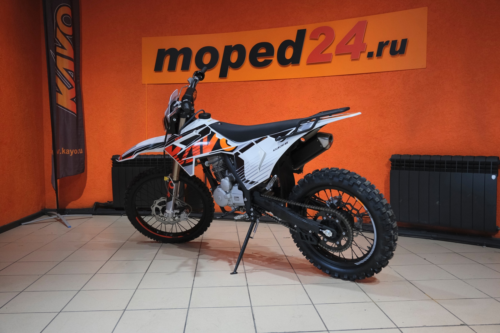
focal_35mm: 30
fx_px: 417
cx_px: 250
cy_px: 166
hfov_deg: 61.9
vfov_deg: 43.6
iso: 2000
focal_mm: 20.2
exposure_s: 1/200
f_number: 4
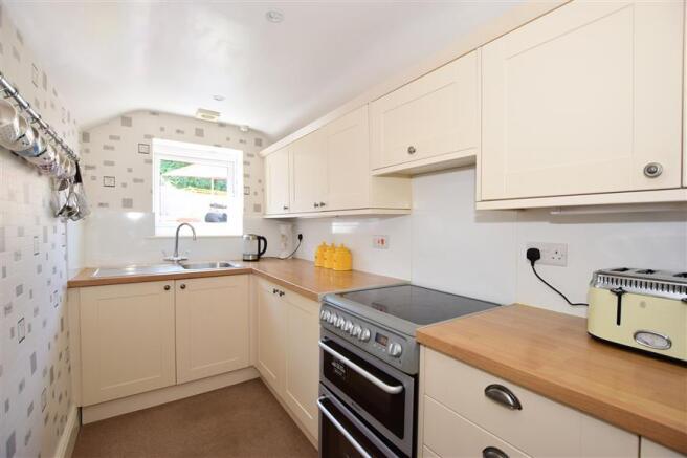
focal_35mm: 15
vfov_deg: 77.3
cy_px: 229
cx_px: 344
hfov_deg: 100.4
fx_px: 286
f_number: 5
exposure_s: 1/25
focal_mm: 10
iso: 200
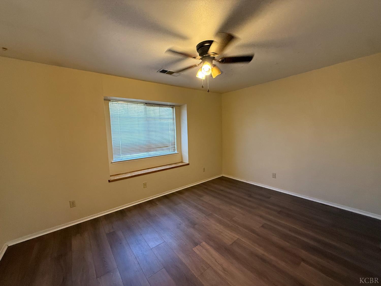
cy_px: 143
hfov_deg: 102.1
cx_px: 190
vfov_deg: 85.7
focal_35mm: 14
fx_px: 154
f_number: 2.2
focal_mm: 2.22
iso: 400
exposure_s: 1/60
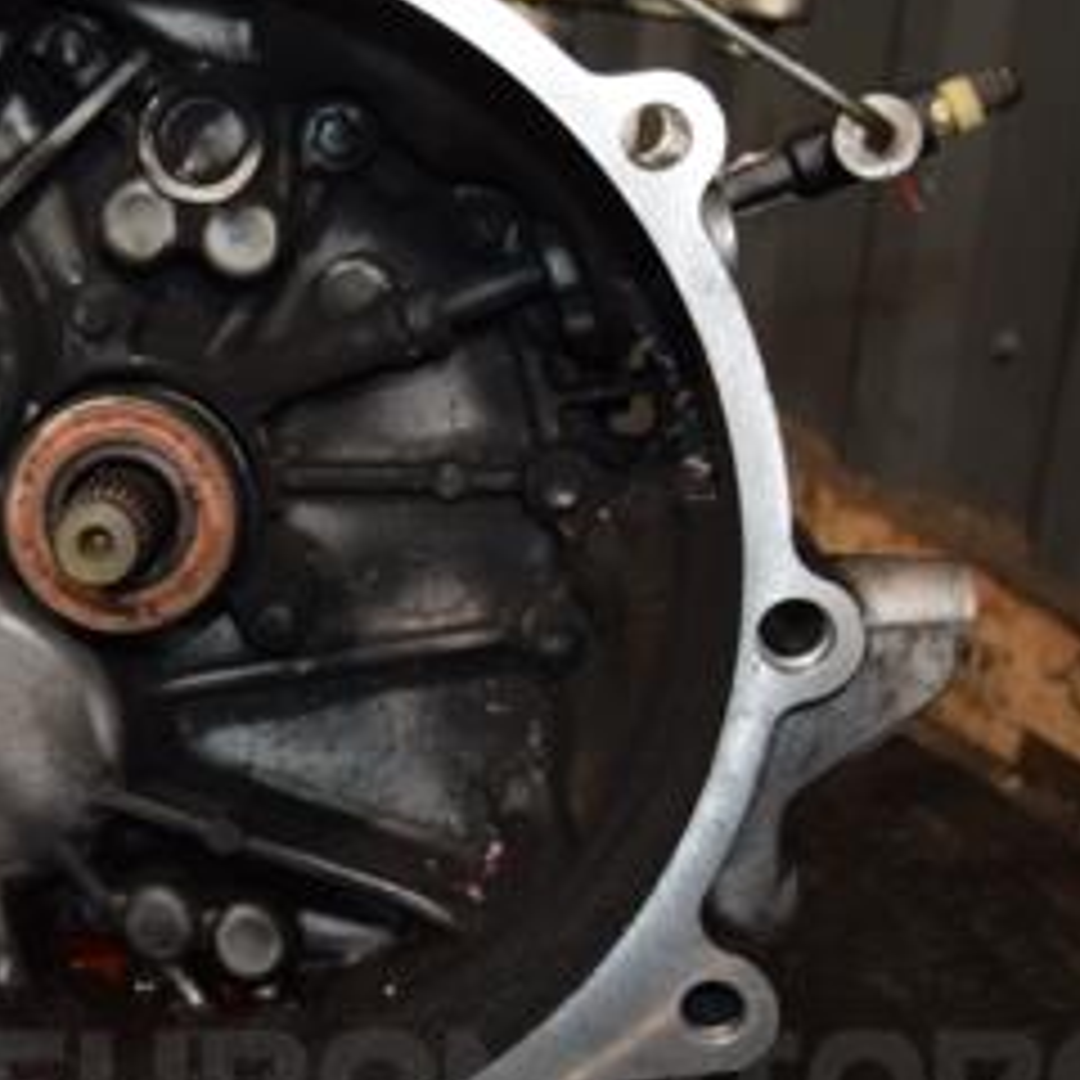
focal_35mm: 70
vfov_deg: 24.6
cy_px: 500
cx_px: -108
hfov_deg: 23.2
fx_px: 2471
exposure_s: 1/60
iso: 800
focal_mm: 22
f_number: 5
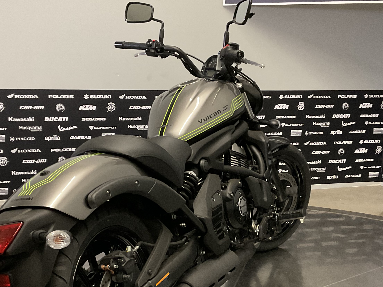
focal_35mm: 53
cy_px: 198
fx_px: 586
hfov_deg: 36.2
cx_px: 194
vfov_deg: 27.3
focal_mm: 3
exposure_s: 1/40
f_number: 1.8
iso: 200
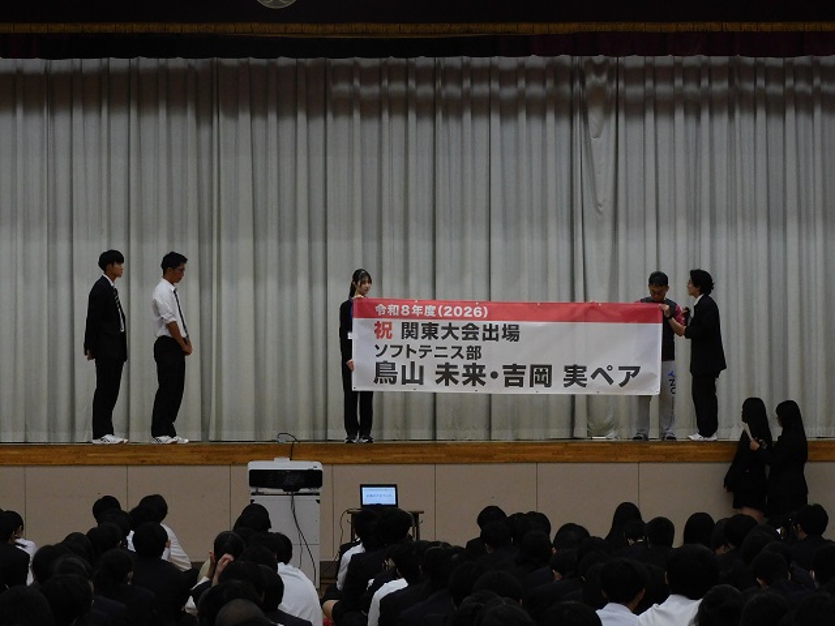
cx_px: 418
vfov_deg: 8.7
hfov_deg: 11.6
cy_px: 313
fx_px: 4101
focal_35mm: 170
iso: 400
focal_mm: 30.5
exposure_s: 1/40
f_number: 5.2
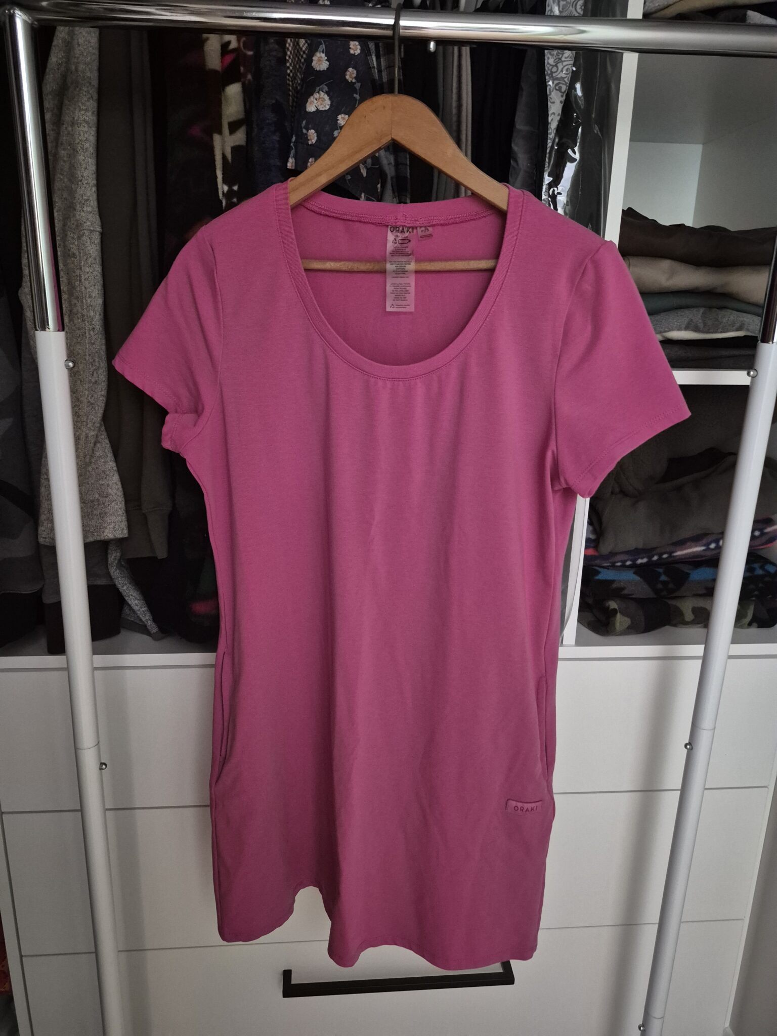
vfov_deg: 73.9
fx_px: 688
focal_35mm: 23
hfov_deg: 58.9
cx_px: 388
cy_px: 518
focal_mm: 5.4
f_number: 1.8
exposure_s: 1/24
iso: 1250
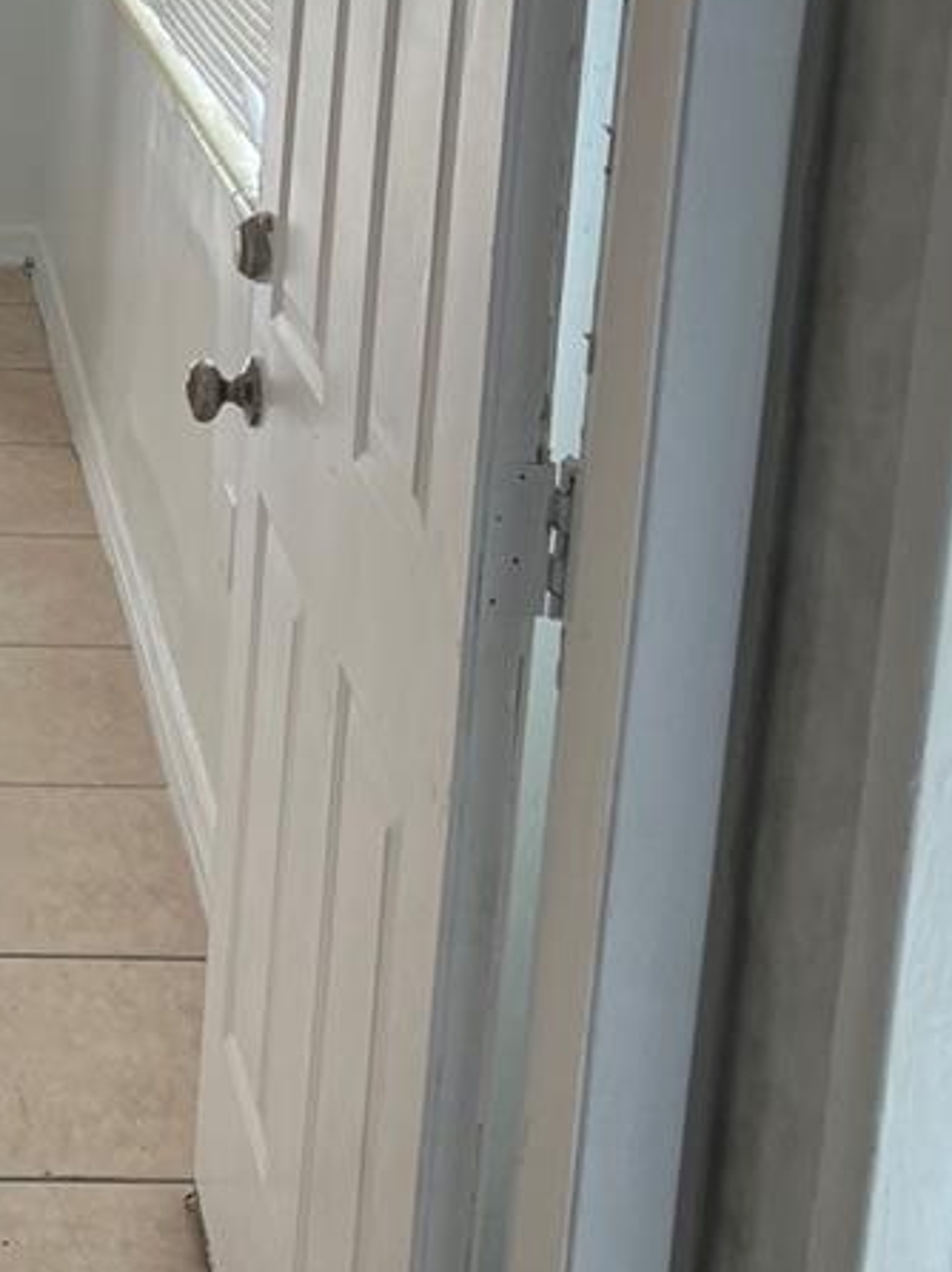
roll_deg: -2.1
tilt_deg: -7.8
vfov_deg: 26.2
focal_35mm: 70
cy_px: -17
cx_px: -154
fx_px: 2569
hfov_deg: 19.9
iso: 40
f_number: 1.5
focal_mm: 5.7
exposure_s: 1/160
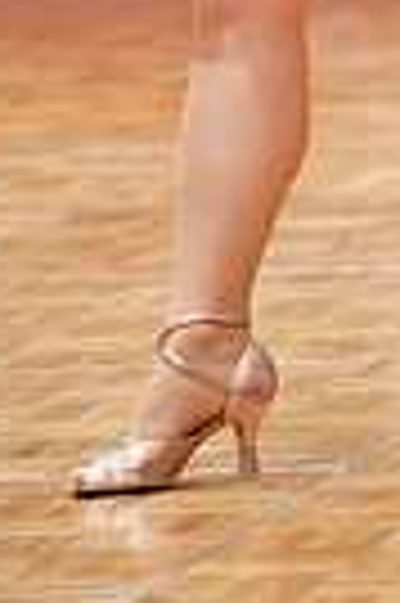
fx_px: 9775
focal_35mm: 585
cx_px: 519
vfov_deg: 3.5
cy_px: -526
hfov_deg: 2.3
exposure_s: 1/320
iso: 3200
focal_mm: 135
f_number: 2.8
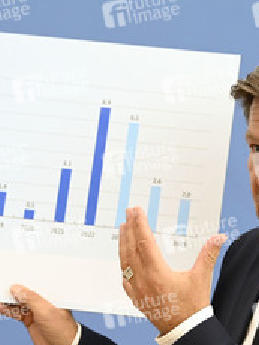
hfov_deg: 8.6
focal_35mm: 173
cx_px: 161
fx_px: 1723
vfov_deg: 11.4
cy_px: 198
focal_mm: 92
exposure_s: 1/1000
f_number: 5
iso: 3200
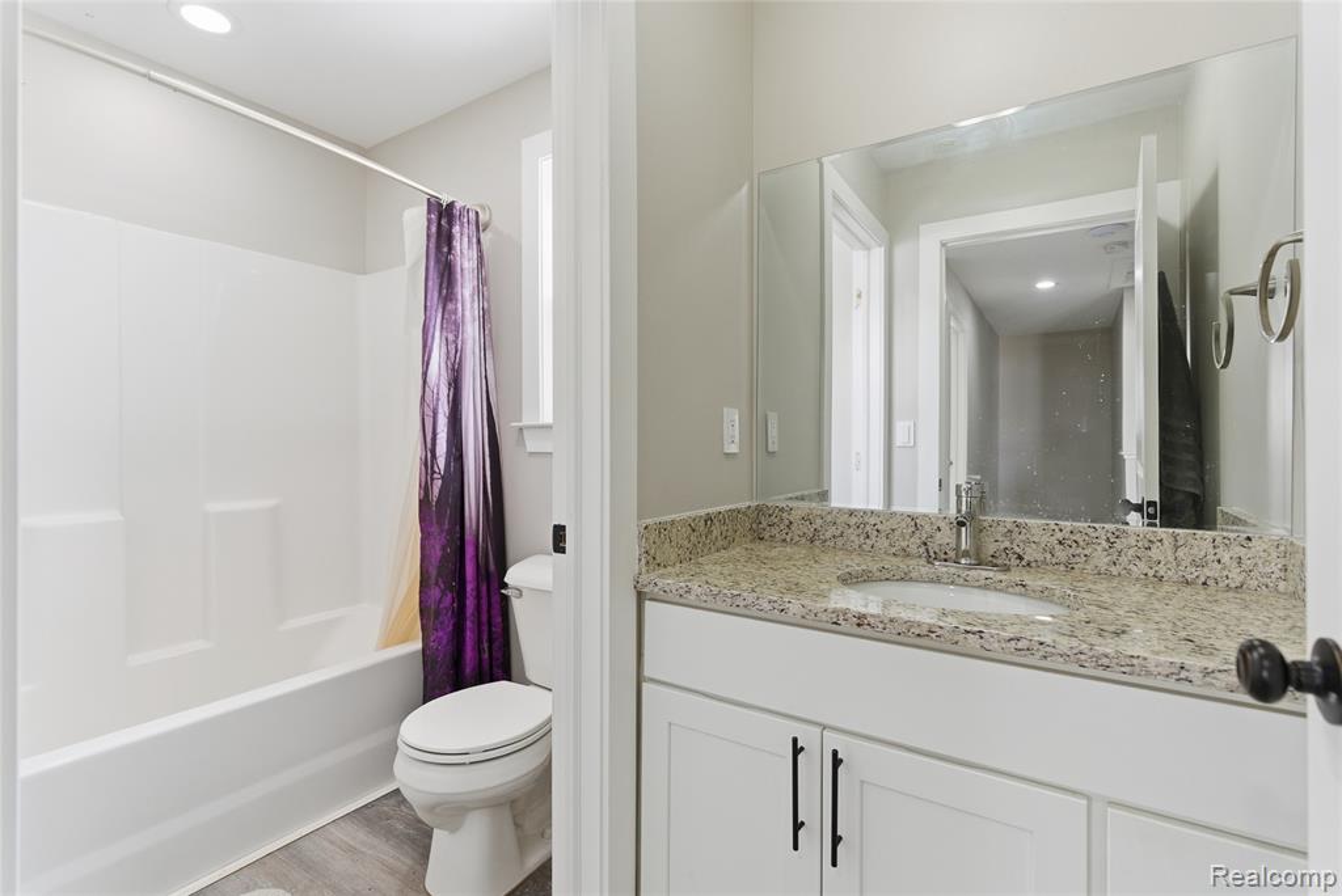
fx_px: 597
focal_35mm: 16
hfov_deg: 96.7
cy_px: 448
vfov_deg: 73.8
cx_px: 671
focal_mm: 16
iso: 100
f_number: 4
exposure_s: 1/400
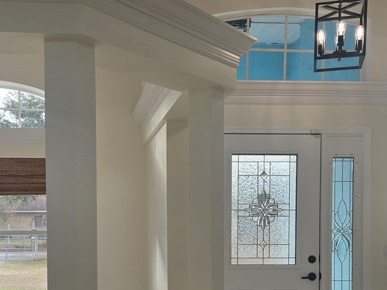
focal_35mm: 52
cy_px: 236
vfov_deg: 27.4
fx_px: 581
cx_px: 136
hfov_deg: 36.5
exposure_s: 1/150
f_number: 1.8
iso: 25
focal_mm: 5.4
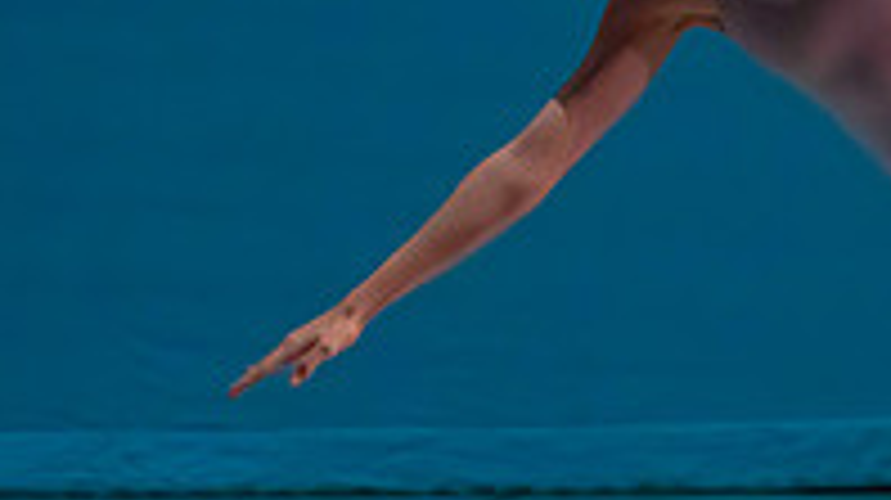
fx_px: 27879
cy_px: 192
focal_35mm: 1181
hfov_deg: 1.8
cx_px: 813
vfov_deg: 1.0
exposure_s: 1/400
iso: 16000
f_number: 5.6
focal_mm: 303
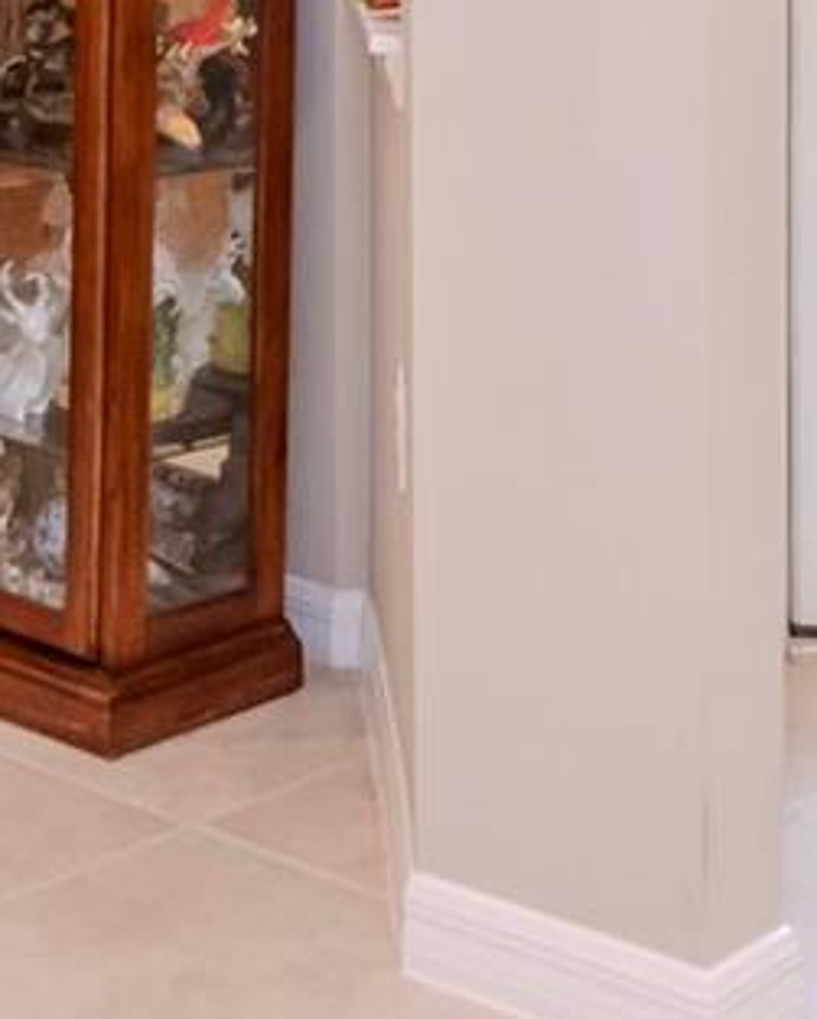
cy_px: -199
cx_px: 257
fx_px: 2819
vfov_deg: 19.3
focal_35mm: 93
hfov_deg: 16.4
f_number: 7.1
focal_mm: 13
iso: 800
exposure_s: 1/25
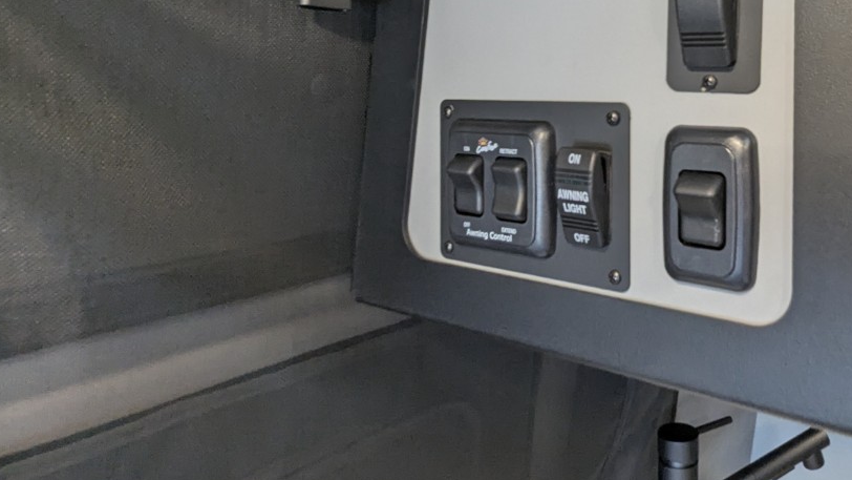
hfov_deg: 61.7
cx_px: 606
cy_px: 96
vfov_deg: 37.6
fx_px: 678
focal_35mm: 30
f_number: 2.2
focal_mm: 2.35
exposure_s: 1/37.1
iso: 227
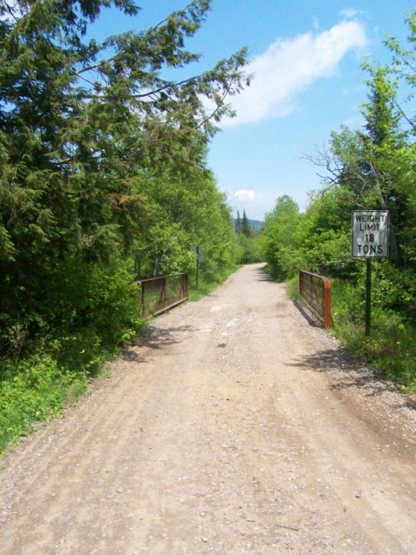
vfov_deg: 49.0
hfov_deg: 37.7
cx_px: 208
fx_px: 609
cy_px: 278
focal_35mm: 38
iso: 400
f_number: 5.6
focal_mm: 6.3
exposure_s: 1/1600
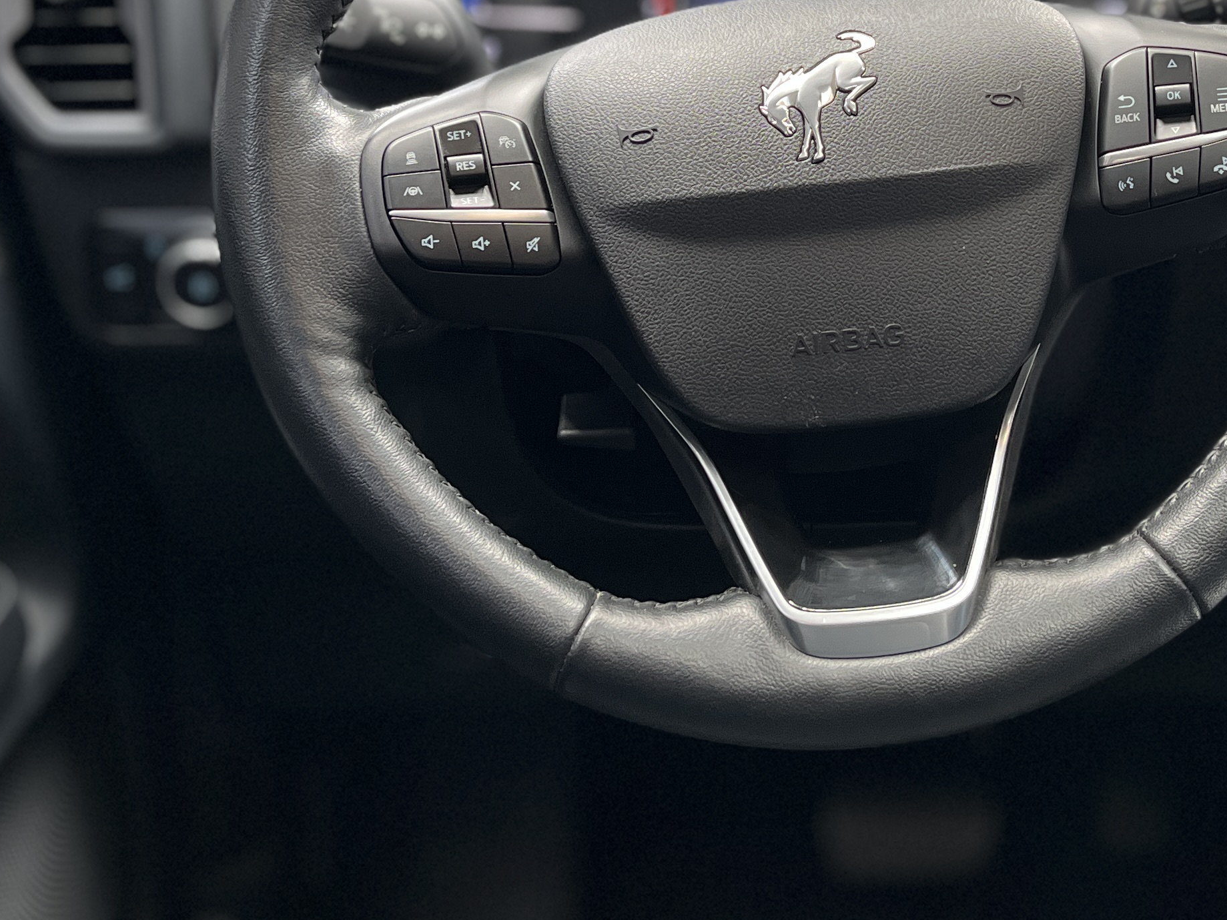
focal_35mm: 57
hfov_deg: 33.4
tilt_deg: -14.0
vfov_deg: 24.8
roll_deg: -0.7
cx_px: 833
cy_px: 58
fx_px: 2020
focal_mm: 5.1
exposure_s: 1/82
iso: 125
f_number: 1.6
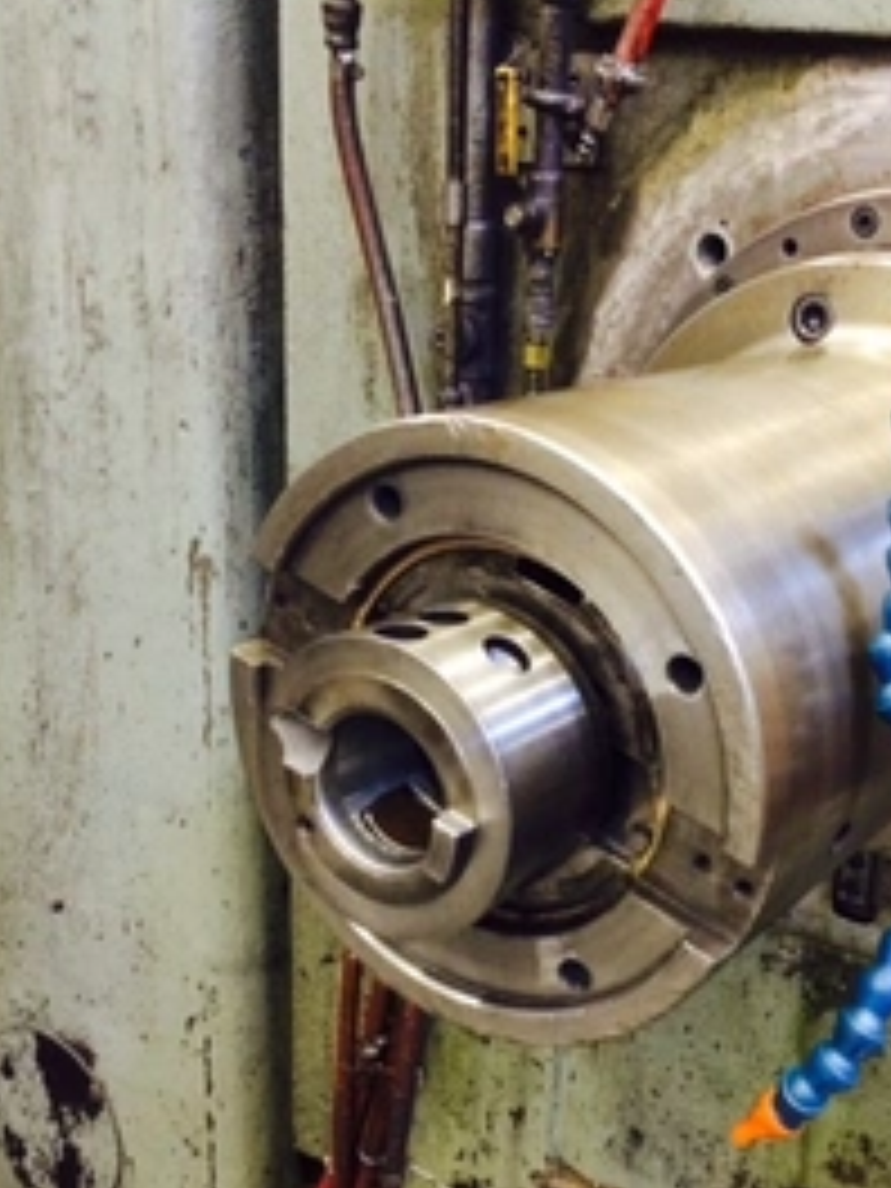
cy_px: 760
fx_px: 1510
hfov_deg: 32.5
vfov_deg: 42.5
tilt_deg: -24.9
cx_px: 608
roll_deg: -3.6
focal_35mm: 44
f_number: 2.2
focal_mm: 4.15
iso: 320
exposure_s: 1/15
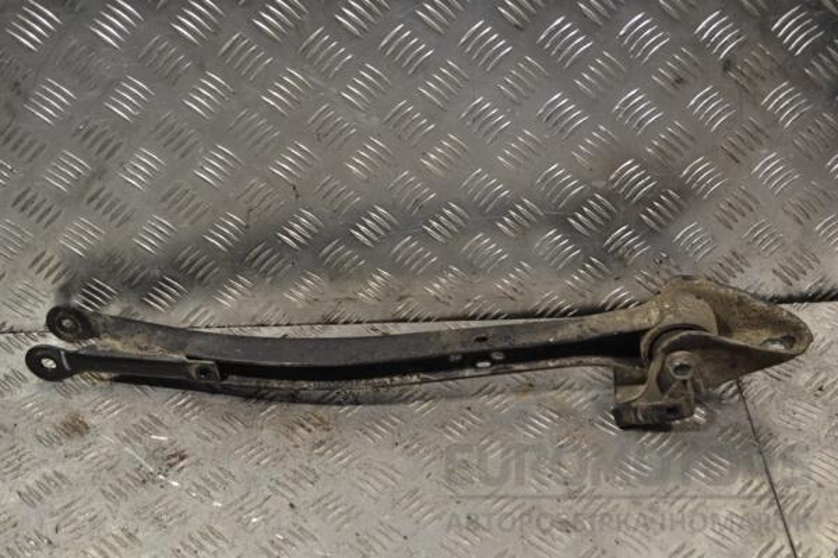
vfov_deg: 26.5
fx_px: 1187
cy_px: 279
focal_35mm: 51
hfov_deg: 38.9
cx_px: 419
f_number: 5
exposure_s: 1/100
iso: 400
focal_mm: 34
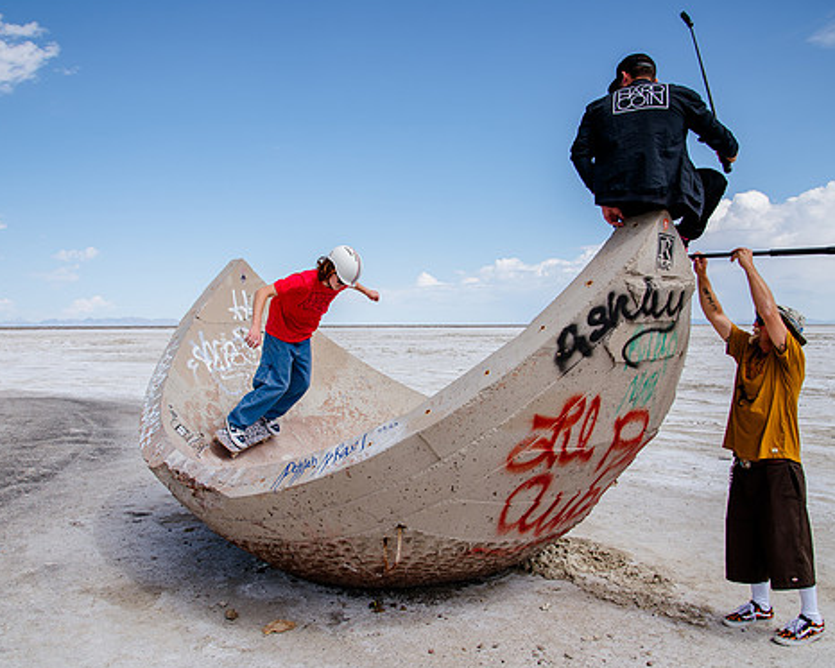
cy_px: 342
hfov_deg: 58.7
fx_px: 742
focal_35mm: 30
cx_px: 386
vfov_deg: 48.5
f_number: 6.3
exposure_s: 1/800
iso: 160
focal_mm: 24
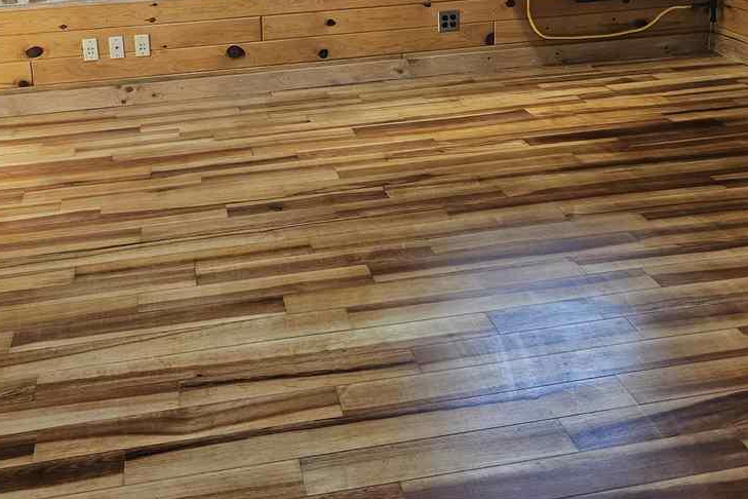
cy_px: 8
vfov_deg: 29.9
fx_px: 873
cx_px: 316
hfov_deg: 46.2
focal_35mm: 42
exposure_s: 1/120
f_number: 1.8
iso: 160
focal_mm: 5.4
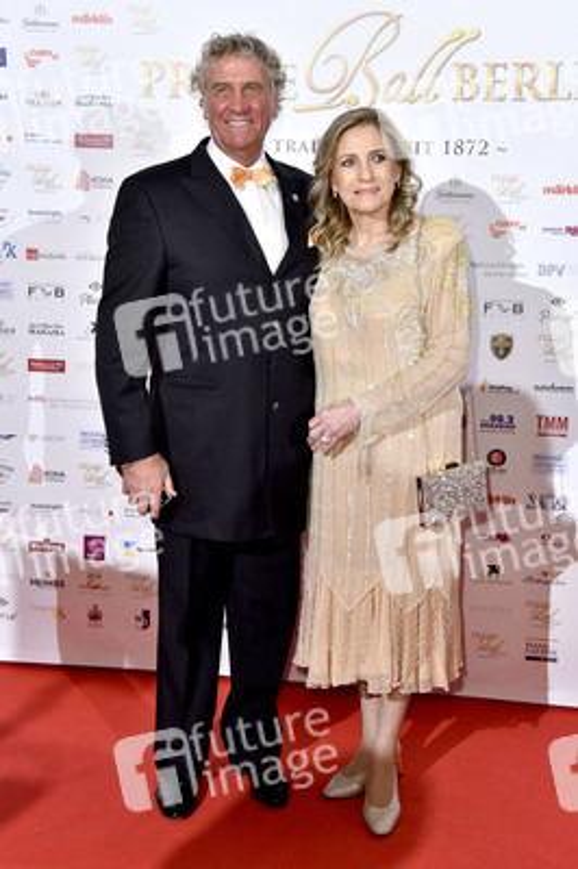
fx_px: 1158
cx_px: 289
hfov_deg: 28.0
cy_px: 434
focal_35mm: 48
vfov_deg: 41.1
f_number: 5.6
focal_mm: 48
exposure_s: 1/125
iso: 2500
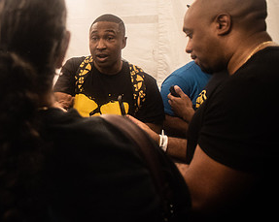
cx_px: 1
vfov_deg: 38.8
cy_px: 79
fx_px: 313
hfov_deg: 41.7
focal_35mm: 38
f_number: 3.5
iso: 1600
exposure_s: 1/100
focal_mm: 20
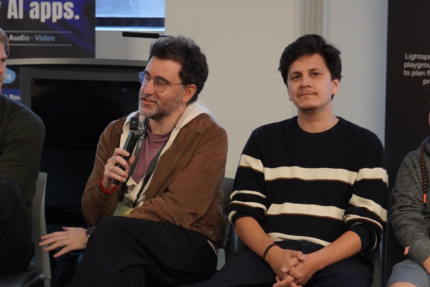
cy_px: 144
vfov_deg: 12.2
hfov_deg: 18.2
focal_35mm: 112
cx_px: 215
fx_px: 1344
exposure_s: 1/160
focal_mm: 75
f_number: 3.2
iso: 6400
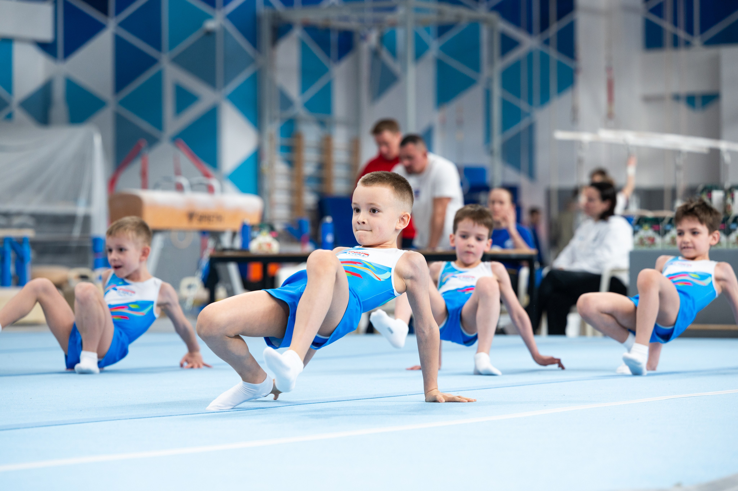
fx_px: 2345
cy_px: 241
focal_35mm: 114
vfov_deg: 12.0
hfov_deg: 17.9
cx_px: 381
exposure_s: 1/800
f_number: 3.5
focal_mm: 110
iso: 800
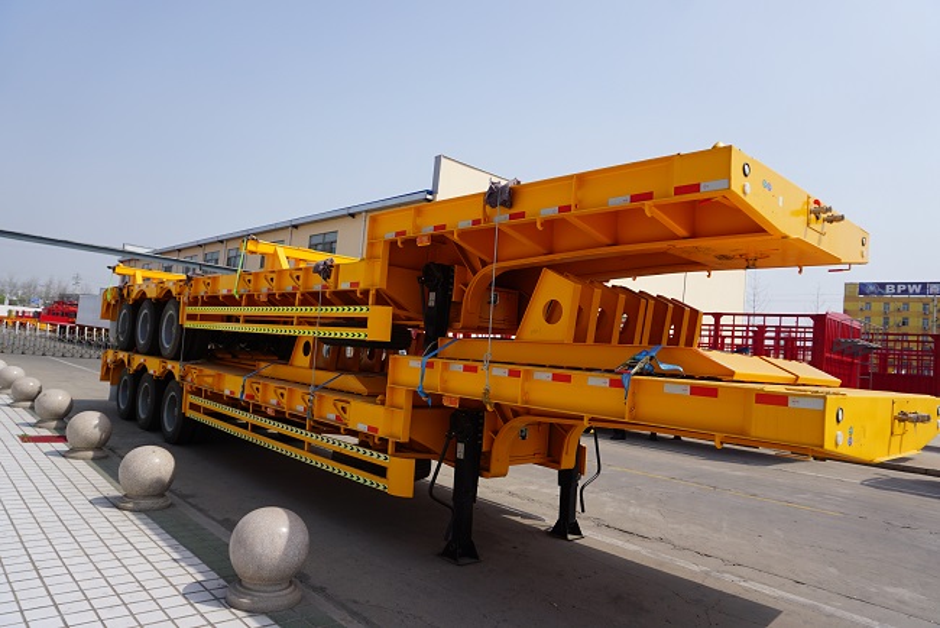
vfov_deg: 53.2
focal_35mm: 24
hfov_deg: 73.7
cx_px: 470
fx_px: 627
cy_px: 314
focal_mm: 16
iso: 100
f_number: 5
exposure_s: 1/800
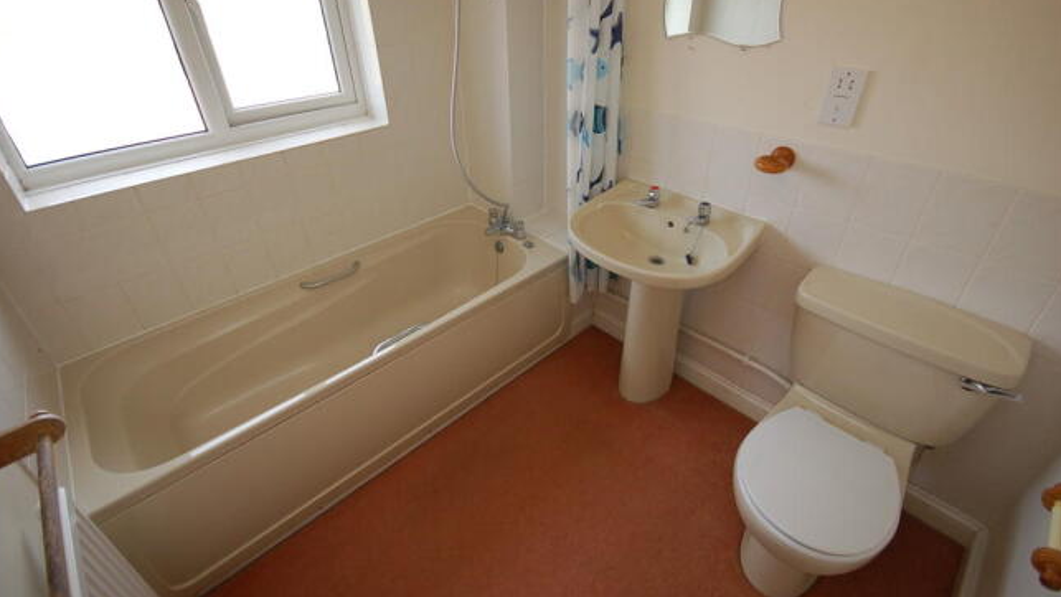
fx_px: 450
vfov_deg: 66.6
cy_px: 245
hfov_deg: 99.4
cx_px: 526
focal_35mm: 16
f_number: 5
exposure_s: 1/100
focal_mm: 10
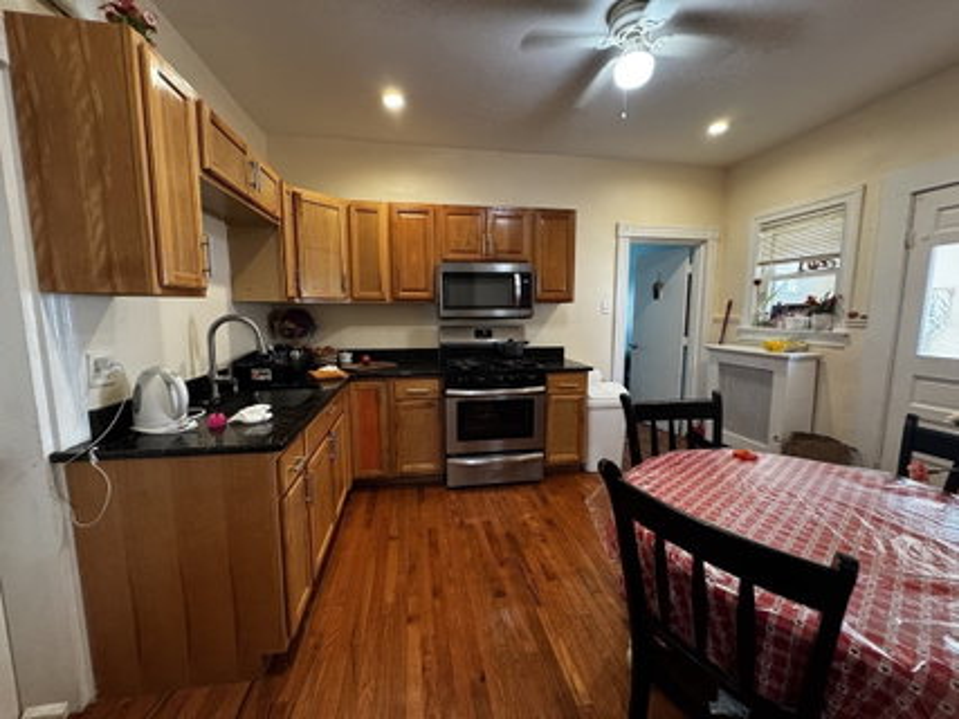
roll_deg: +0.0
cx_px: 480
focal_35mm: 14
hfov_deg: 102.1
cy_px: 360
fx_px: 388
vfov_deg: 85.6
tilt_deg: -7.6
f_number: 2.2
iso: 400
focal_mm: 2.22
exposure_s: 1/60
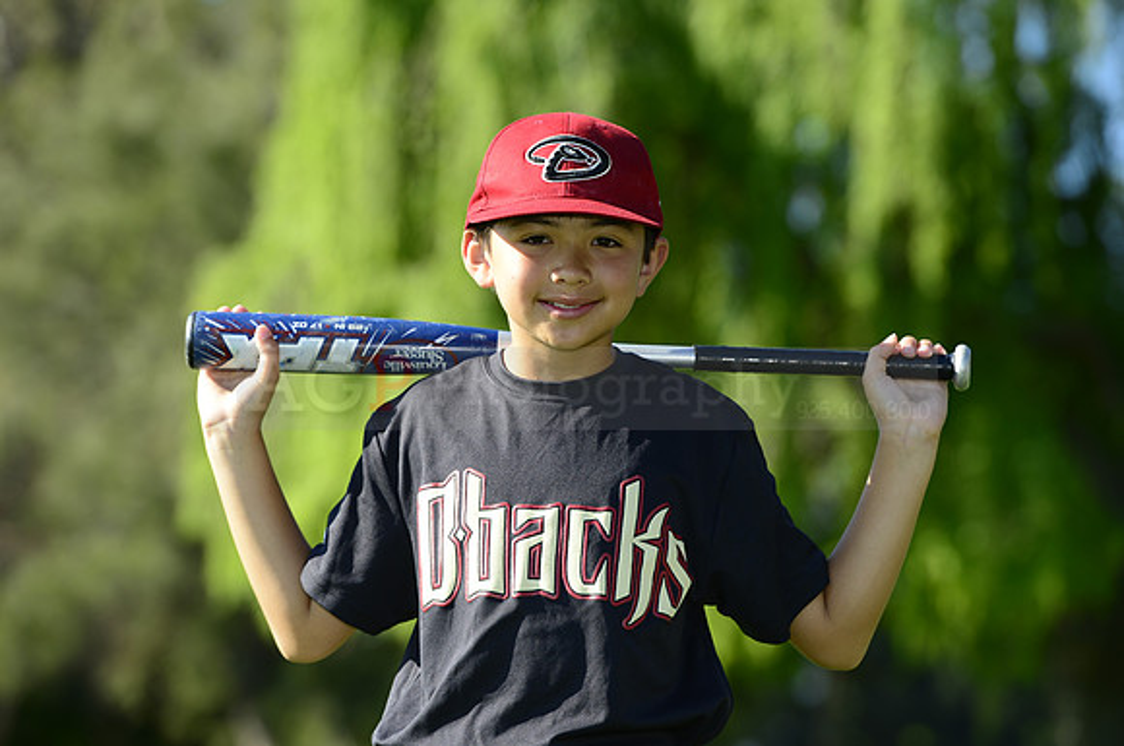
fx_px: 5612
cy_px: 373
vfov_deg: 7.6
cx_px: 562
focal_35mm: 180
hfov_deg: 11.4
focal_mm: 180
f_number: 5.6
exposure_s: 1/500
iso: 200
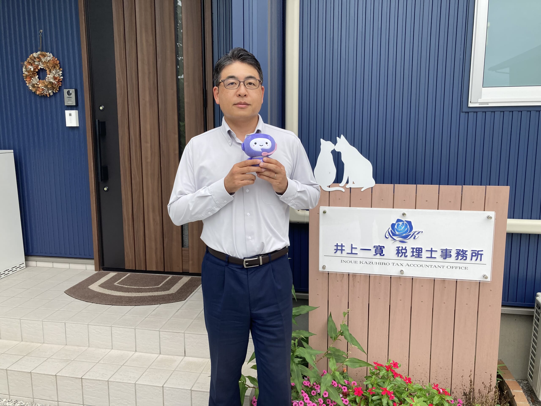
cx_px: 270
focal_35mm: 28
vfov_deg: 49.7
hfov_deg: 63.4
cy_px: 203
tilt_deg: -7.7
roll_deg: -0.8
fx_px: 438
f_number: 1.8
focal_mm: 3.99
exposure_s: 1/600
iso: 20
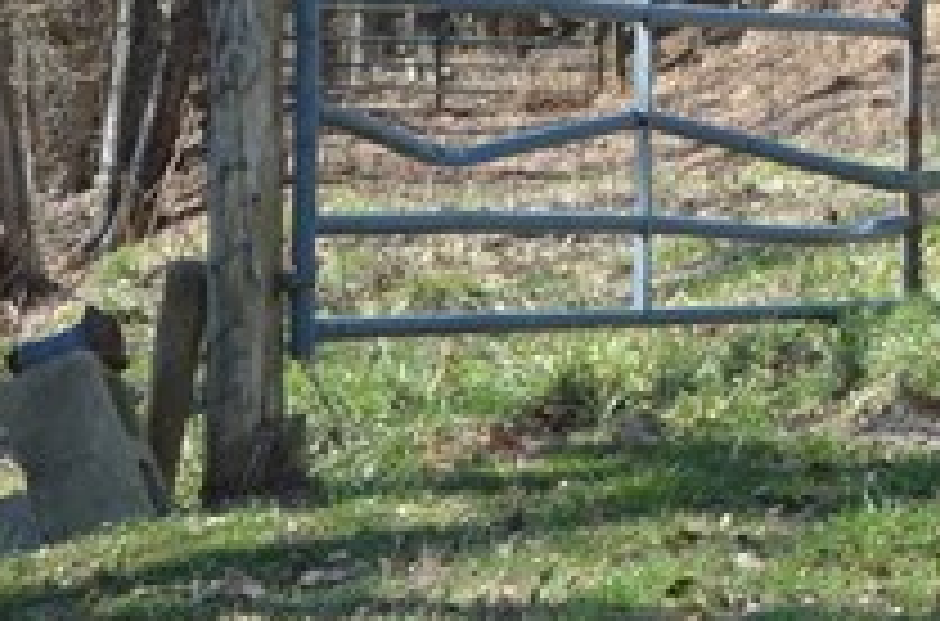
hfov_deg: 8.6
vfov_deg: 6.0
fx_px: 5899
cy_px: 92
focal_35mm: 227
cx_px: 1918
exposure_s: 1/250
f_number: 8
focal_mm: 29
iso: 200
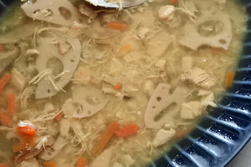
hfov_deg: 21.0
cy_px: 107
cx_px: 104
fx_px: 676
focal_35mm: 97
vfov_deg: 14.1
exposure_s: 1/160
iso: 1600
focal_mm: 18.5
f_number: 3.5
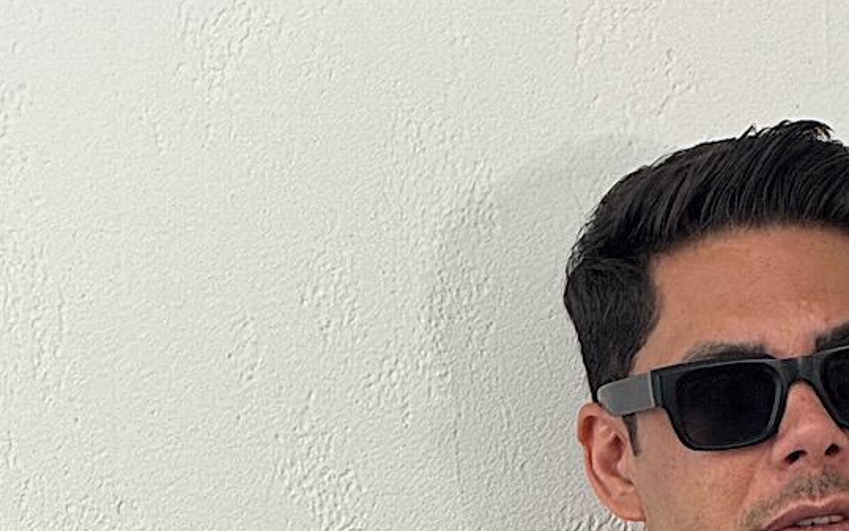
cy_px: 1127
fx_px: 7868
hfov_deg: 6.2
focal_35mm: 340
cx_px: 769
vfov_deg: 3.8
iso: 50
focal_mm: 15.66
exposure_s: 1/109
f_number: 2.8
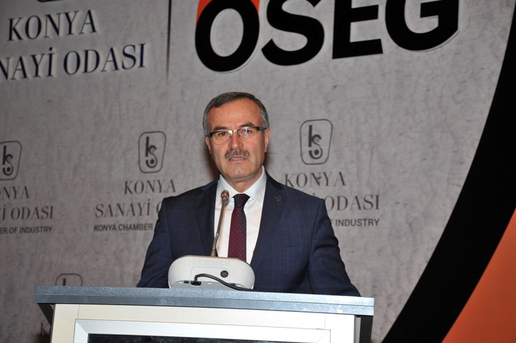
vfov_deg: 18.1
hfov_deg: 27.0
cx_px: 258
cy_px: 172
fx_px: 1074
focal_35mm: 75
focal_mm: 50
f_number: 5.6
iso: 320
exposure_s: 1/60
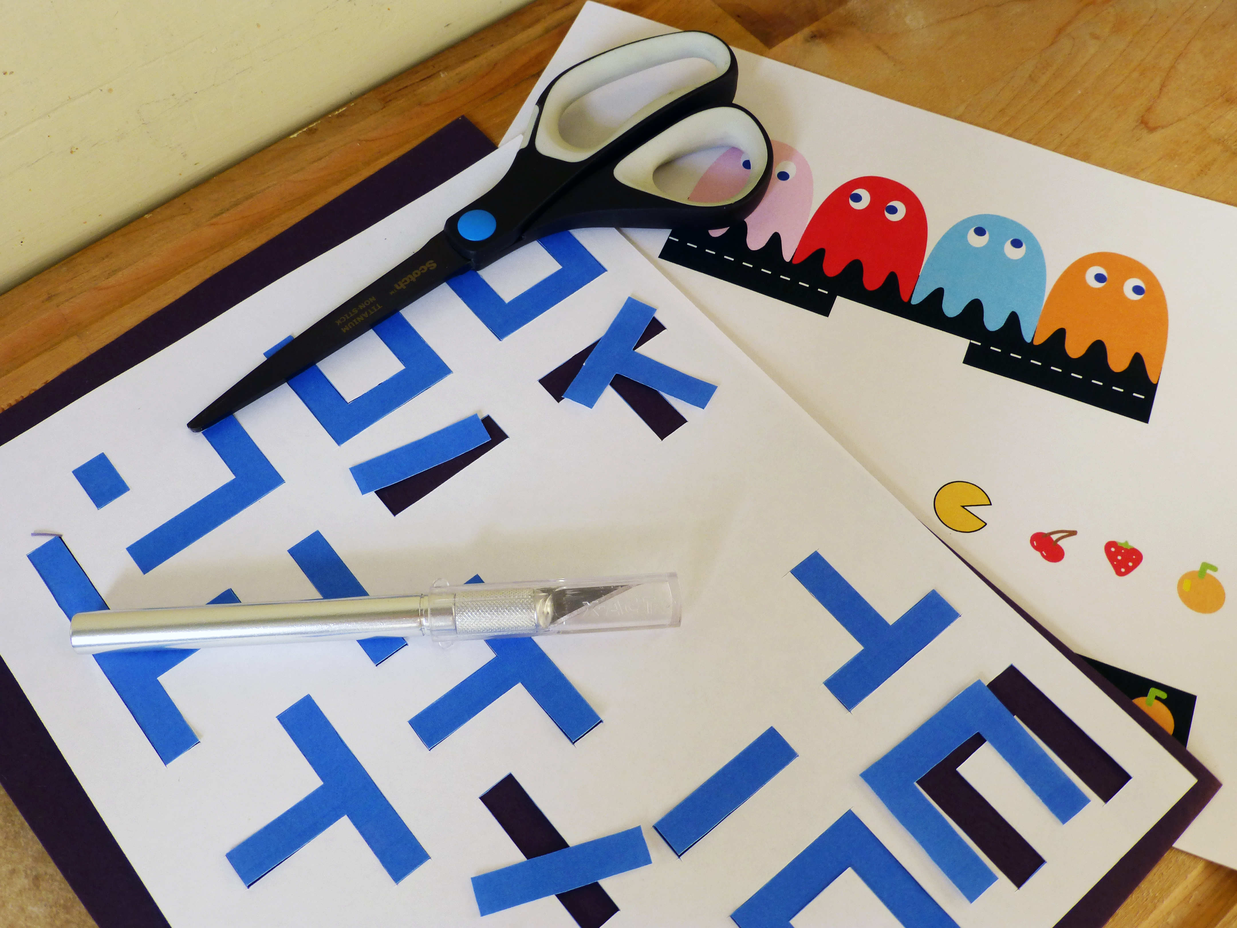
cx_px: 618
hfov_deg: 54.0
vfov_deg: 41.8
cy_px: 464
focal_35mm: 34
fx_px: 1215
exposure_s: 1/80
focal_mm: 6.1
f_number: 3.7
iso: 100
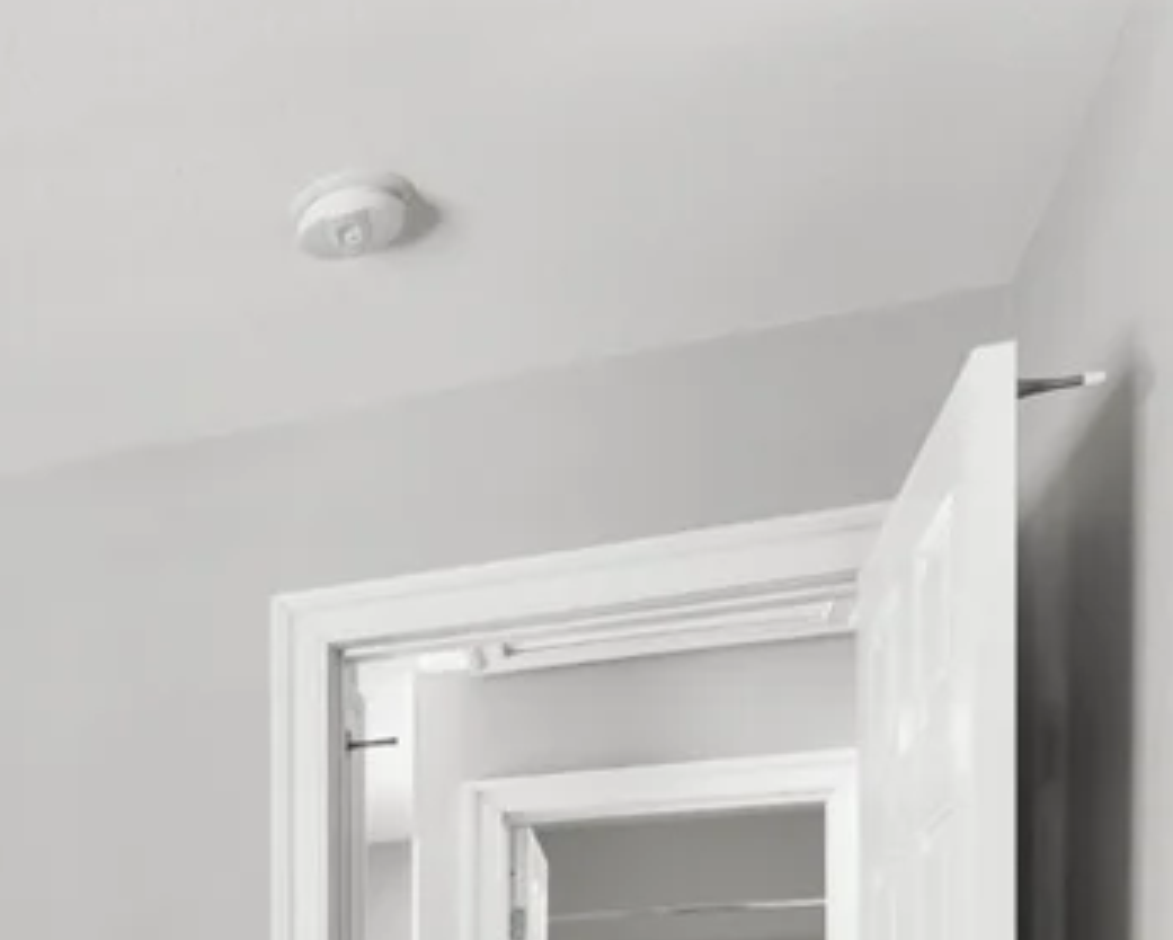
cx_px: -220
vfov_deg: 28.0
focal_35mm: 47
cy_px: 1133
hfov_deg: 32.8
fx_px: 1633
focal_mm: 17
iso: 400
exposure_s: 1/50
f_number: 8
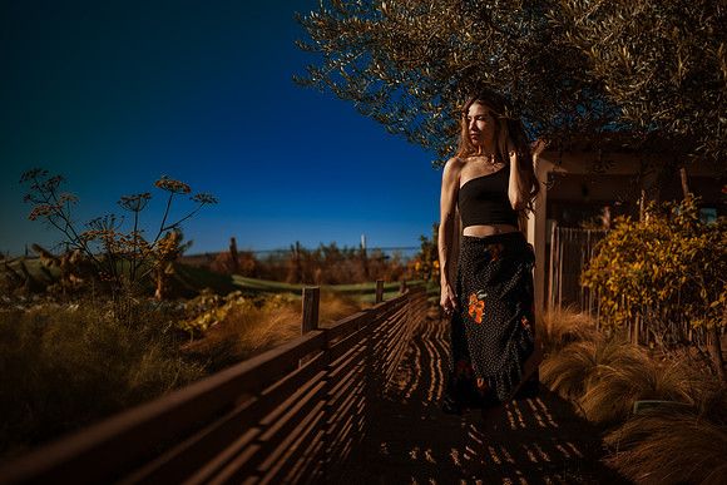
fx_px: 707
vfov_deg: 37.9
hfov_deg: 54.4
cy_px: 242
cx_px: 364
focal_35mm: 35
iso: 50
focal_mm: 35
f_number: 1.8
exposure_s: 1/8000
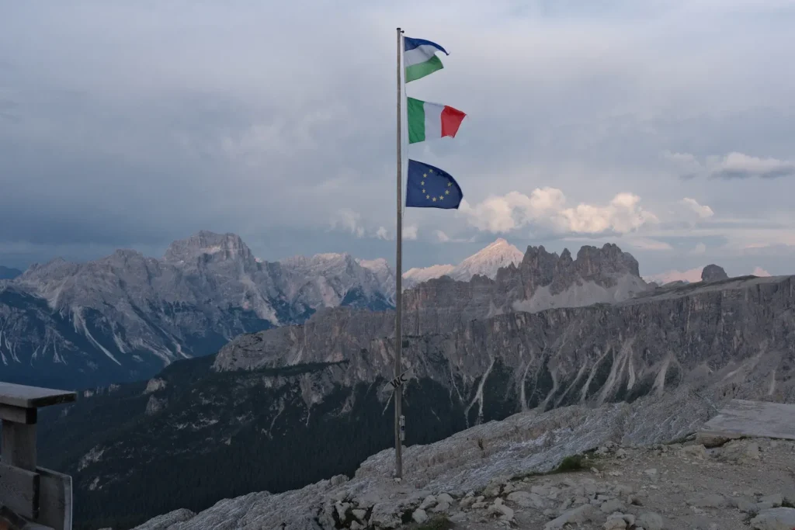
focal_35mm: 35
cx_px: 398
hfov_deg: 54.4
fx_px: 773
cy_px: 265
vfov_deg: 37.9
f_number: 16
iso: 500
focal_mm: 23
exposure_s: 1/100
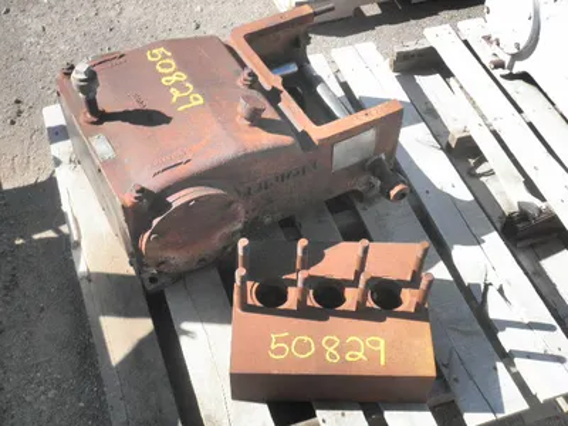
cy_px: 213
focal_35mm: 44
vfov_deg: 32.9
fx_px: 722
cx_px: 284
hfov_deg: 42.9
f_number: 9.6
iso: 80
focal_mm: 7.9
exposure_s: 1/60
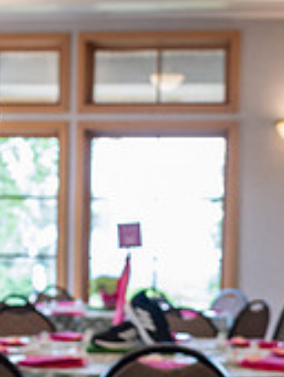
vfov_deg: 20.3
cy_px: 323
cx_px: 81
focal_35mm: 95
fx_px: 1037
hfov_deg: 15.5
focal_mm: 24
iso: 1000
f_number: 4
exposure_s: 1/160
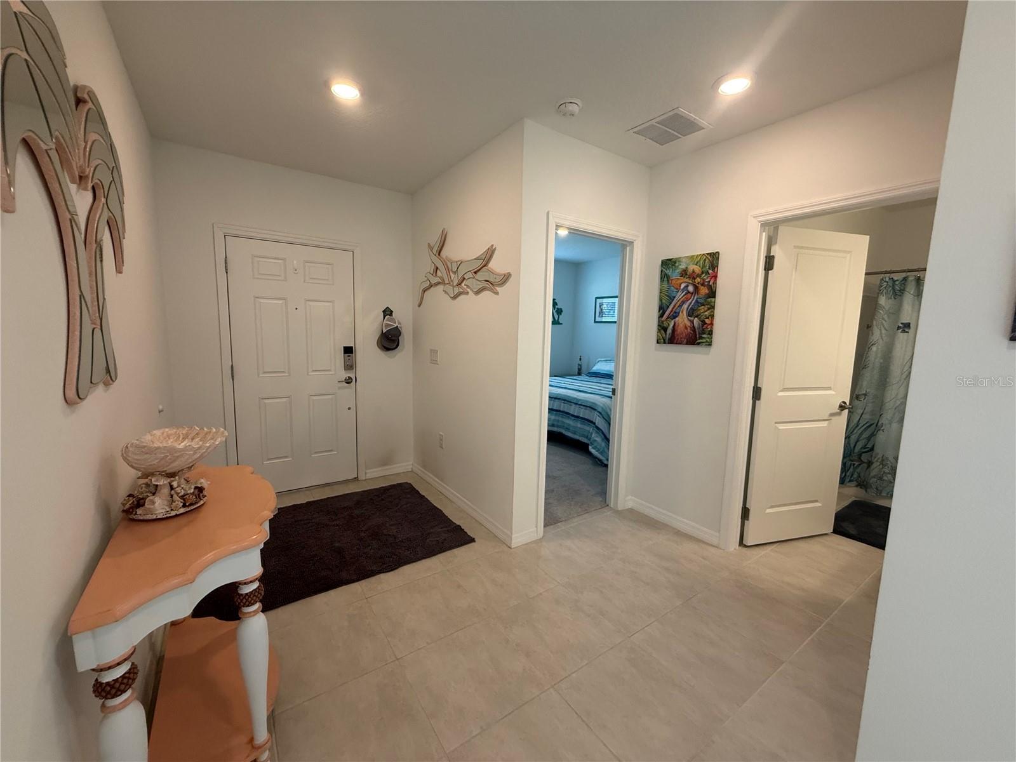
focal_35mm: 14
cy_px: 381
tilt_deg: -6.8
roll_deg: -1.8
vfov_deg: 85.7
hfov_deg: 102.1
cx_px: 508
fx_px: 411
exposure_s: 1/120
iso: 200
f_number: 2.2
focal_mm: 2.22
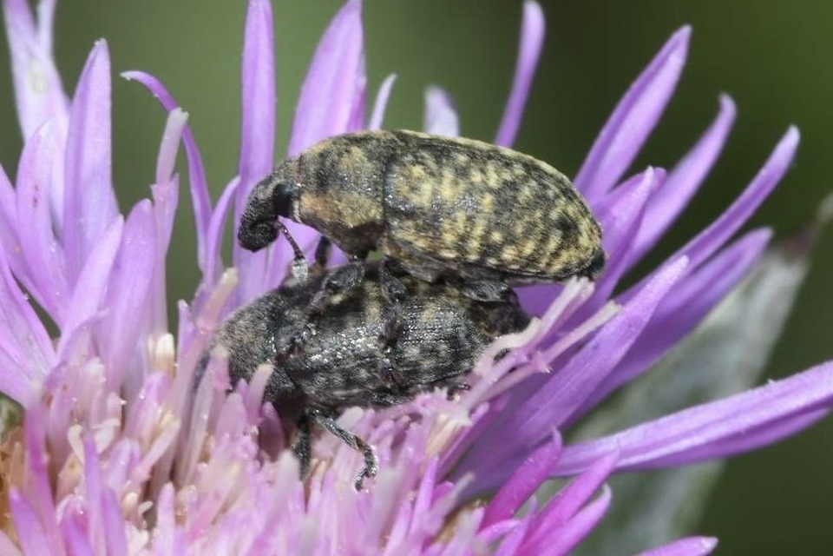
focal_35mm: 158
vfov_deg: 8.7
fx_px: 3644
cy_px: 278
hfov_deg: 13.0
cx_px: 416
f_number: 32
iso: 250
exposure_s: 1/60
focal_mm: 105
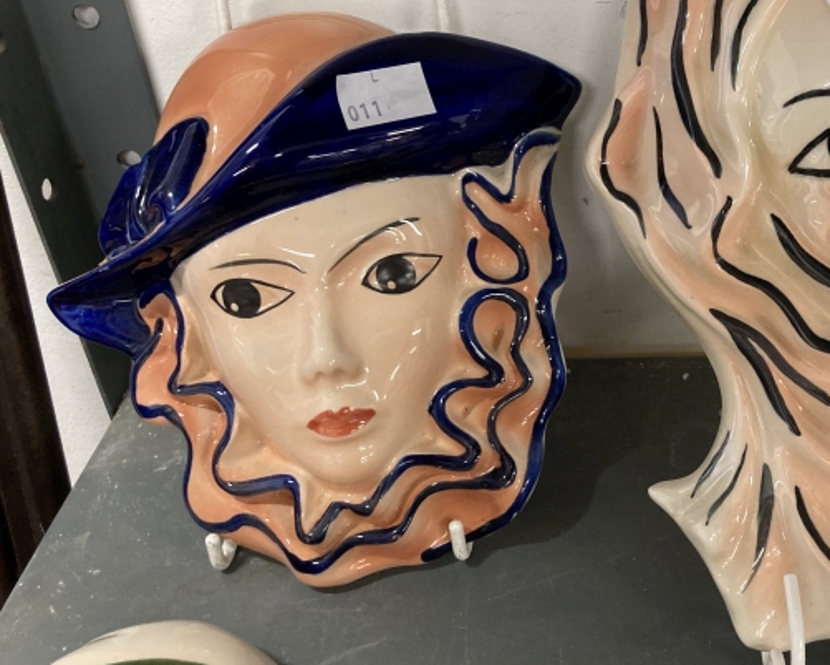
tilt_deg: -35.6
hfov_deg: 40.3
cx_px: 663
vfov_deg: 34.1
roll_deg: +3.5
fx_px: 1081
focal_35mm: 44
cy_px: 289
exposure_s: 1/50
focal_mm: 3.99
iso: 160
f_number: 1.8
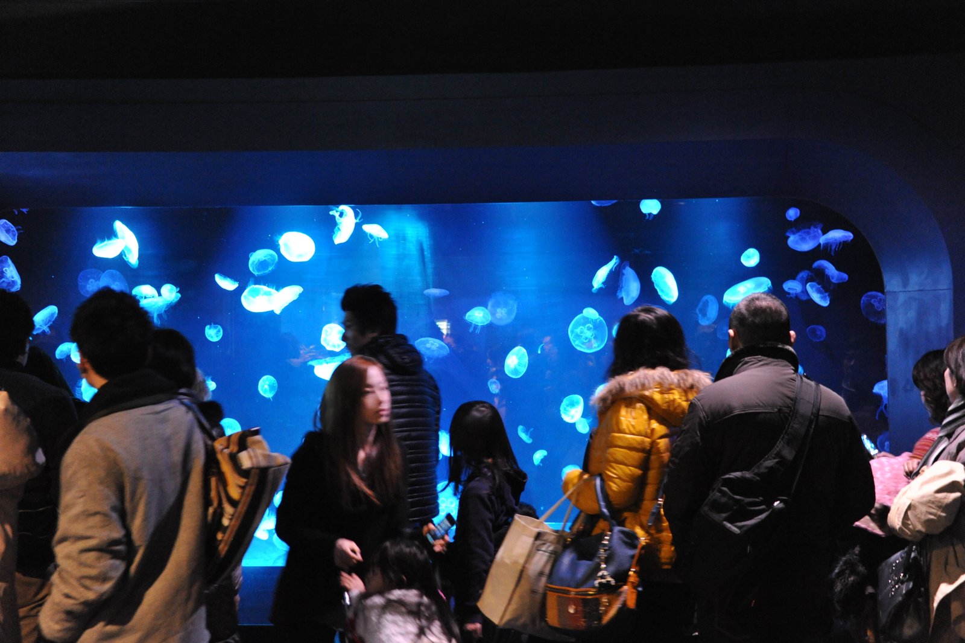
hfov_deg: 35.7
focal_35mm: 56
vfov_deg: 24.2
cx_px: 482
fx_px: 1500
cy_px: 322
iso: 6400
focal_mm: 56
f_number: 4.5
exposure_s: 1/10
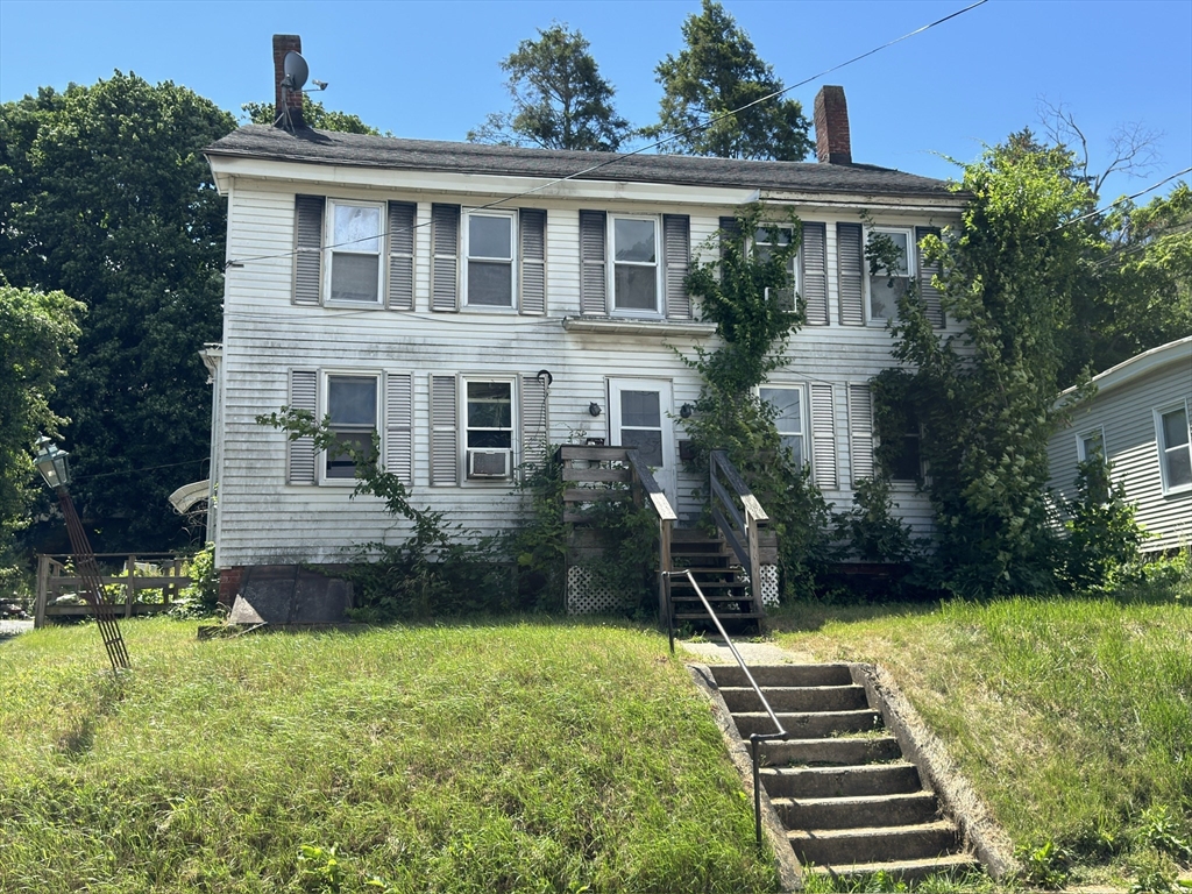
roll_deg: +1.6
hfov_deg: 52.6
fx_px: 1205
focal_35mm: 35
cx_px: 596
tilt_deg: +10.7
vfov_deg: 40.7
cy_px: 447
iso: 100
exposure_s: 1/3257
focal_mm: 6.76
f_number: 1.78
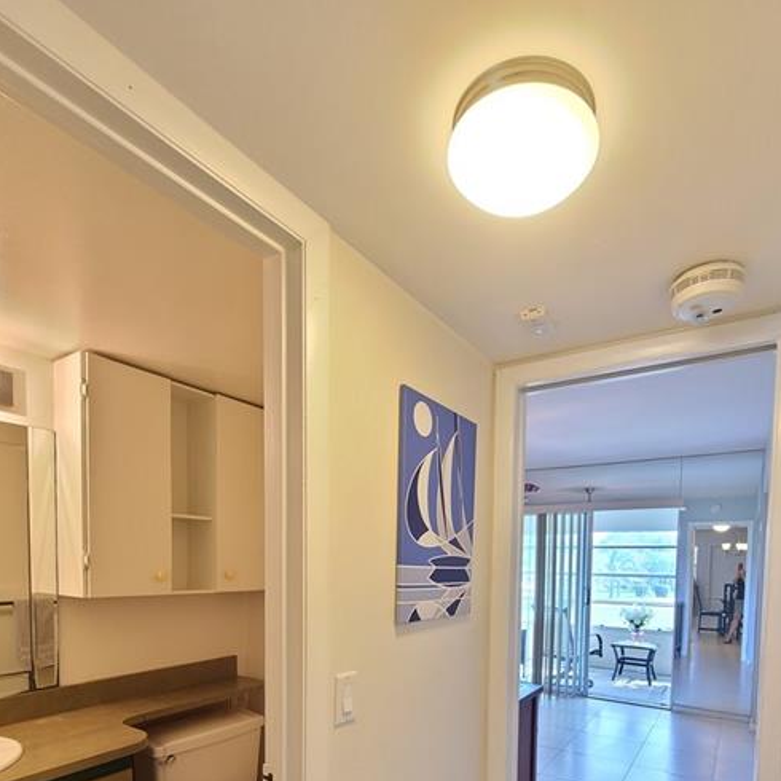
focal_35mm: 18
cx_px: 429
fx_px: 459
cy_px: 582
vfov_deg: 75.1
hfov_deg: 80.5
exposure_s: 1/60
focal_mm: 2.2
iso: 160
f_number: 2.2
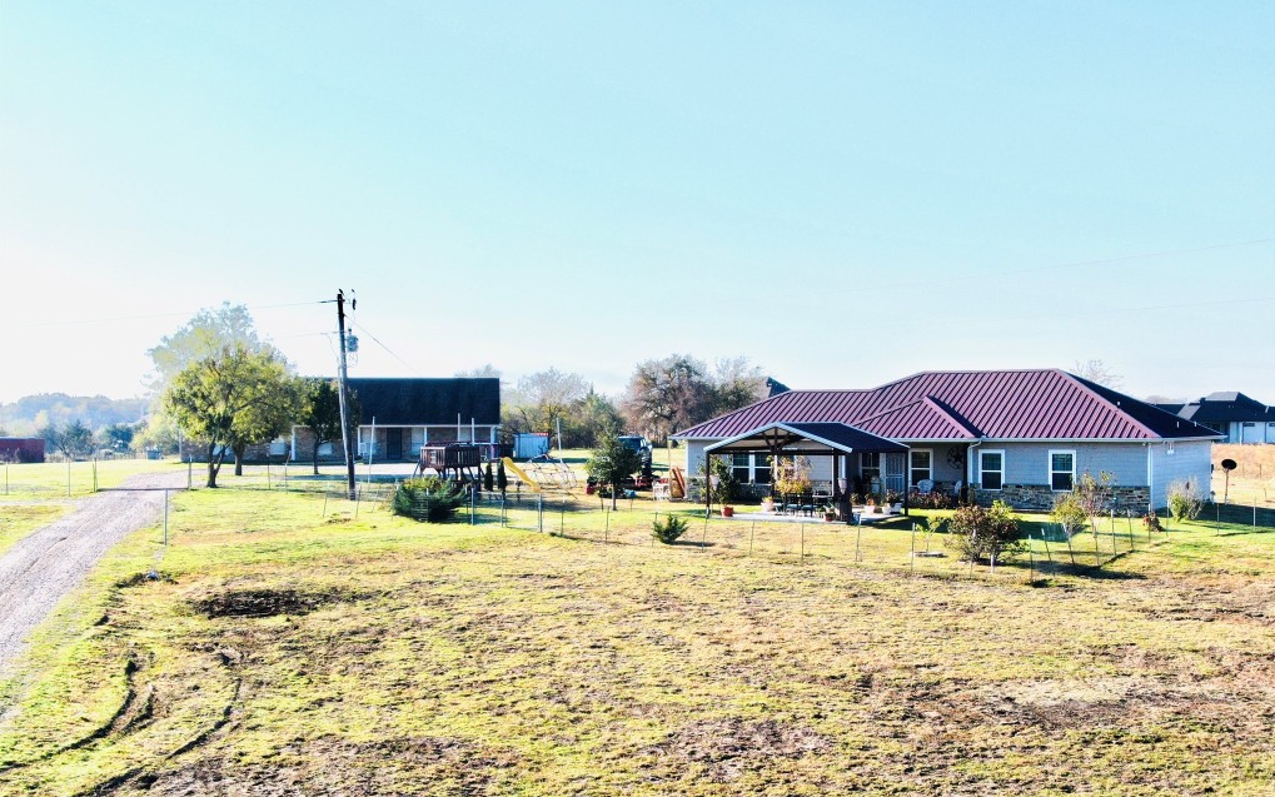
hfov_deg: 41.1
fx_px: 1703
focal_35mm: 49
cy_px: 448
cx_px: 639
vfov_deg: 26.3
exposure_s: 1/800
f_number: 3.7
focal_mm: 8.06
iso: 100
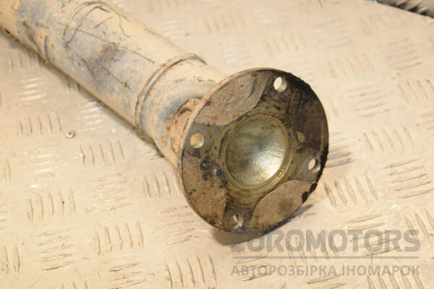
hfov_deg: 26.0
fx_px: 940
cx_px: 217
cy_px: 144
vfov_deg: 17.5
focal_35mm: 78
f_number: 6.3
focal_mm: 52
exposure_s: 1/200
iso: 800
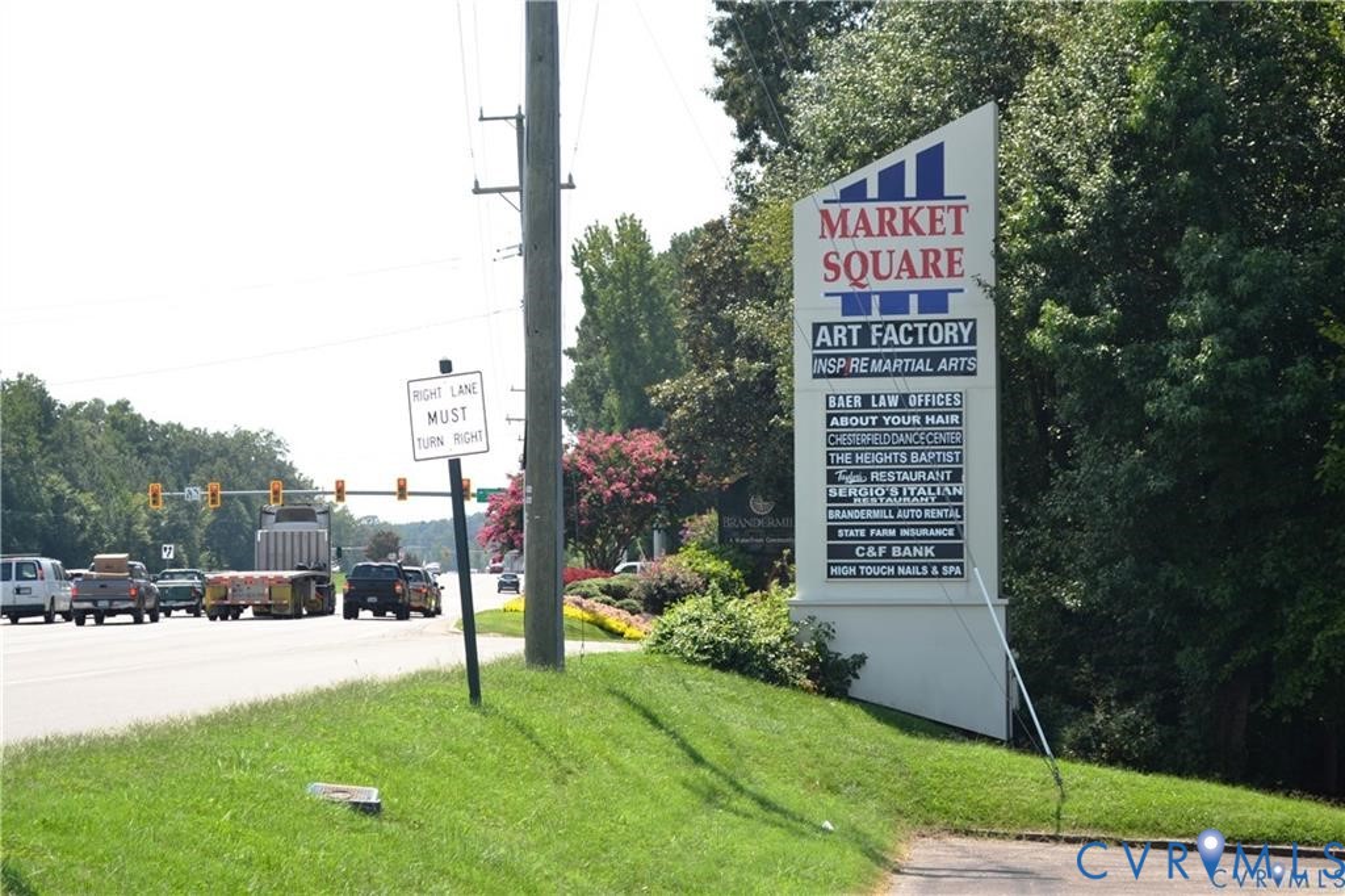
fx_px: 2913
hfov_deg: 26.0
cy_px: 448
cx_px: 672
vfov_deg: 17.5
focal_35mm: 78
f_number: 7.1
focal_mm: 52
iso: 100
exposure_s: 1/200
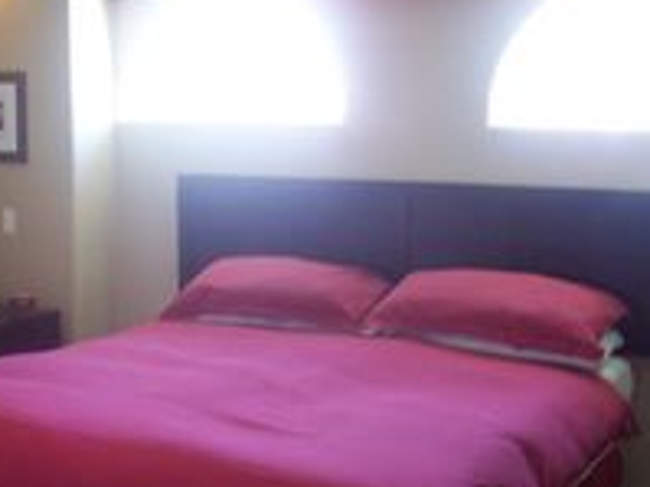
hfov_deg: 30.0
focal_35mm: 63
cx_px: 134
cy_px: 307
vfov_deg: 23.2
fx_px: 1182
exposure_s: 1/30
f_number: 2.7
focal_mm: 5.6
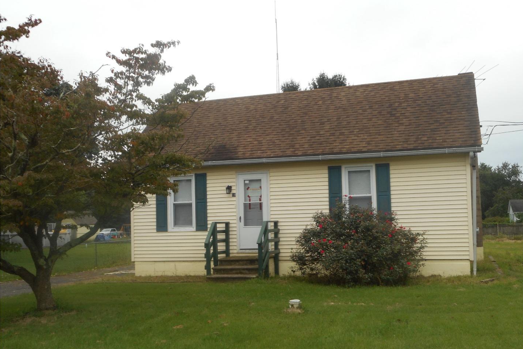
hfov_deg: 47.4
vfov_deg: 32.6
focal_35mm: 41
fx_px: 596
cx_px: 263
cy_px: 191
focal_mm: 6.9
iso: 80
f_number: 4.5
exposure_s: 1/80
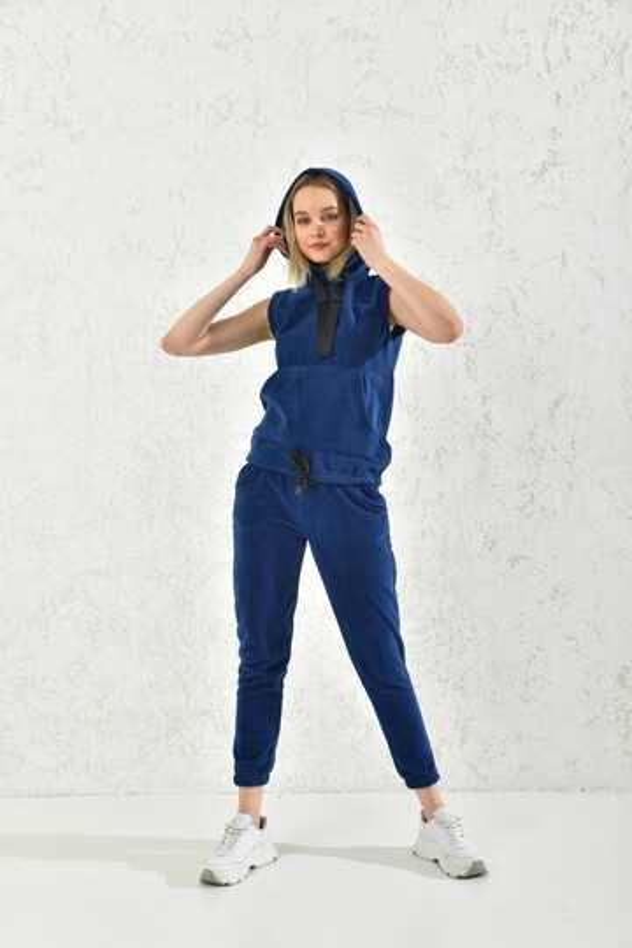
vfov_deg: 41.1
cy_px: 474
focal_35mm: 48
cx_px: 316
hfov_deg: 28.1
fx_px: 1264
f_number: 7.1
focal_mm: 48
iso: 100
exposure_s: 1/160
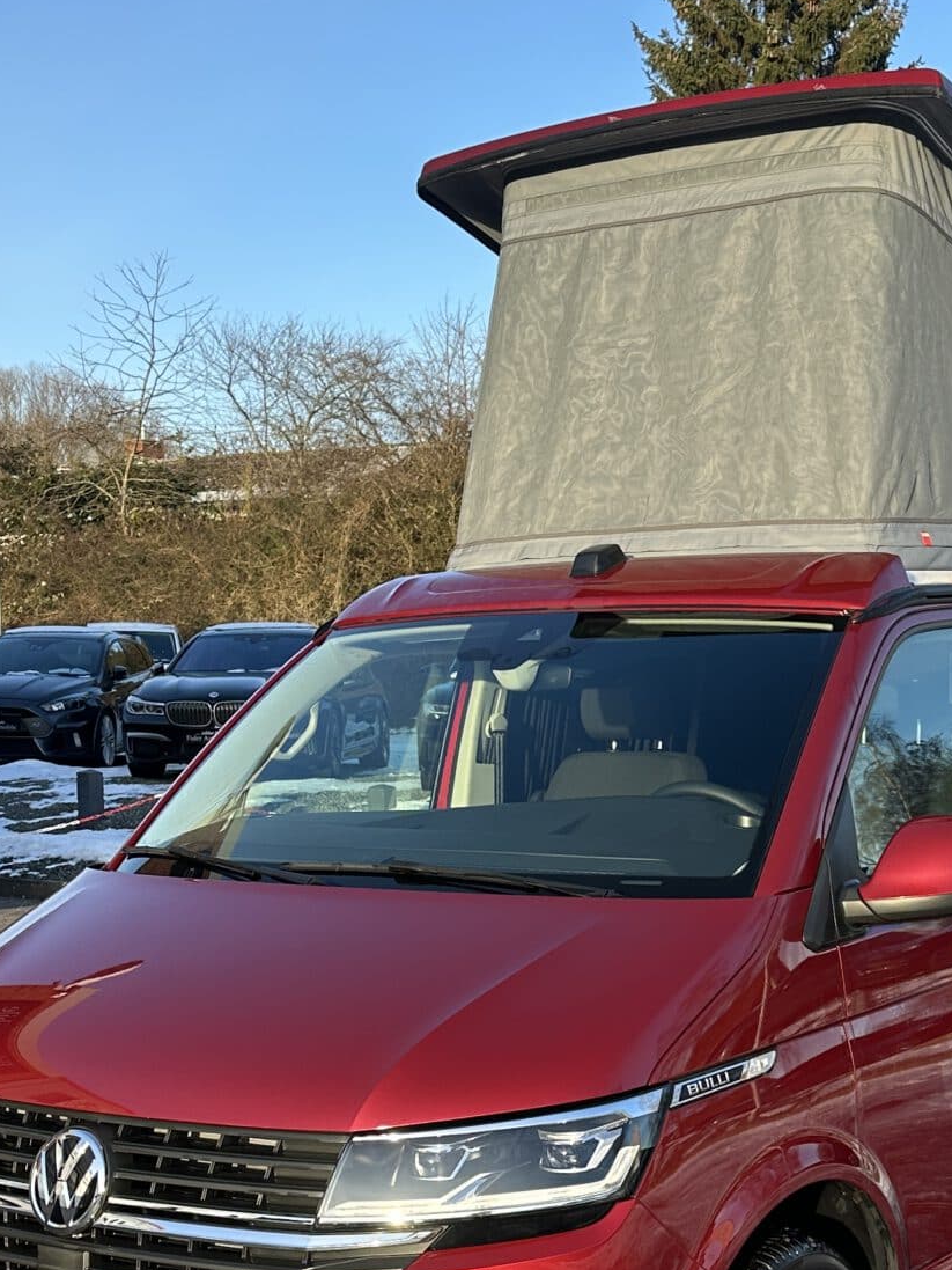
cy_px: 932
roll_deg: -0.9
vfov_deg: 33.7
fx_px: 2053
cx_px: 678
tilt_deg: -6.6
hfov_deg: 25.9
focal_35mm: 56
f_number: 1.78
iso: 80
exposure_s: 1/1453
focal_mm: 6.86
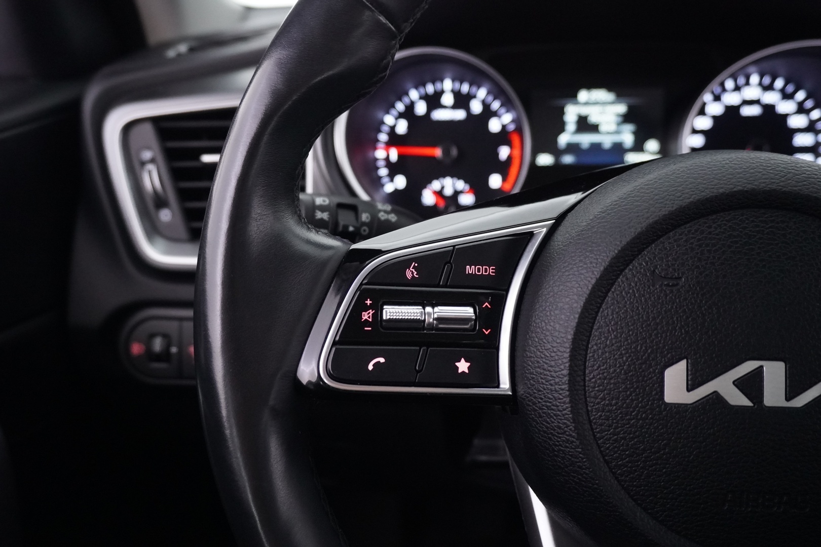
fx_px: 718
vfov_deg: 41.7
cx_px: 410
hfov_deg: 59.5
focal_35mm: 32
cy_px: 274
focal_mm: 21
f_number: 4
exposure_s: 1/60
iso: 10000
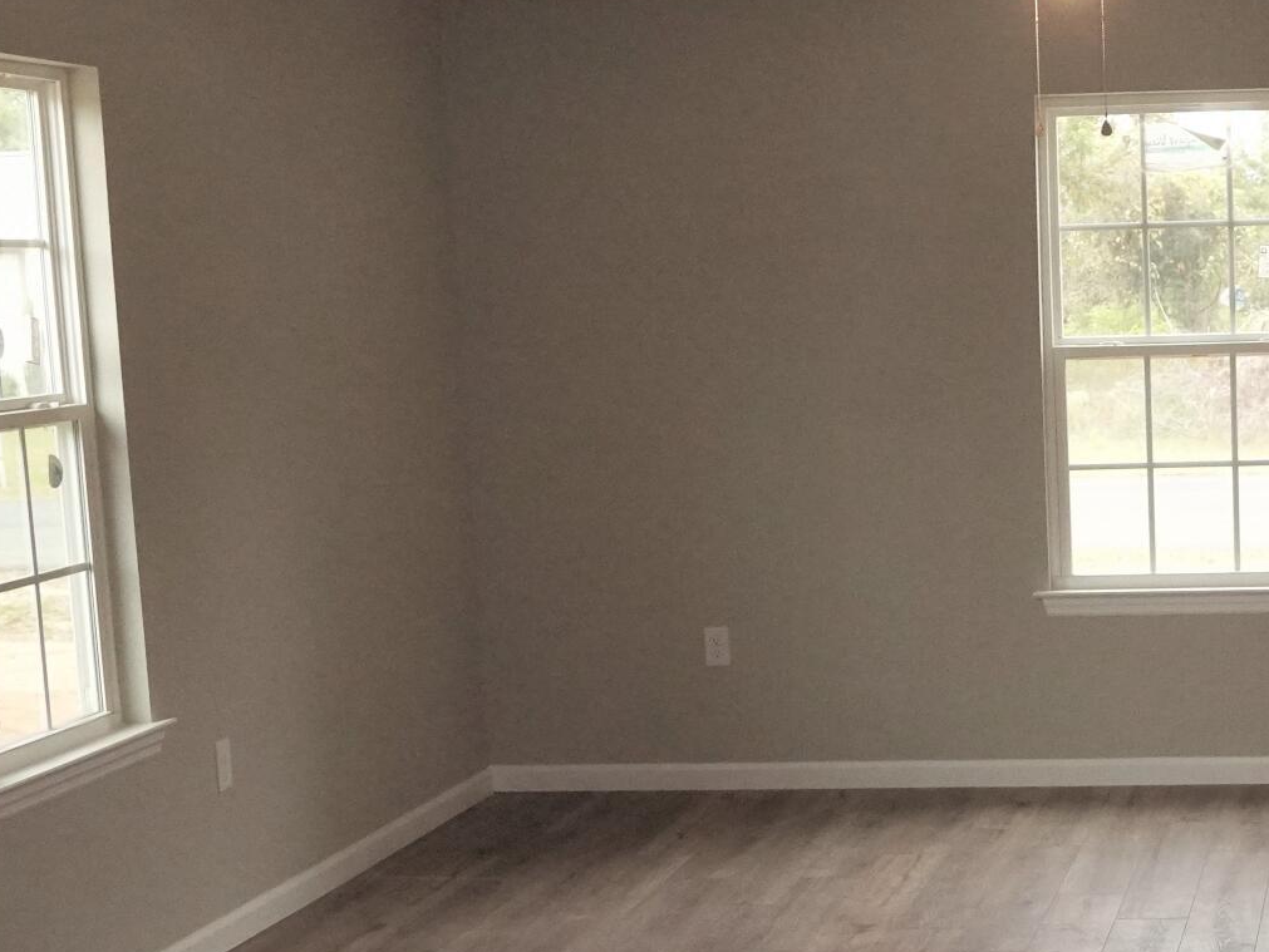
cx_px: 1165
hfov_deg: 24.5
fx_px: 2824
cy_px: 738
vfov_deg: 19.0
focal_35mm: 77
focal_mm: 18
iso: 2500
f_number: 5.6
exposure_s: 1/160
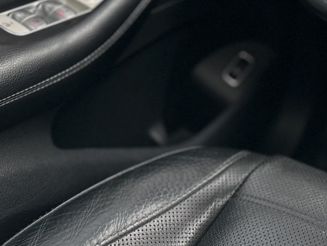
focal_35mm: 77
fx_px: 727
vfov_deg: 17.2
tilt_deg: -19.0
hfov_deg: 24.1
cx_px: 337
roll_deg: -3.9
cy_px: -130
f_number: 1.78
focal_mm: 6.86
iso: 125
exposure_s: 1/105
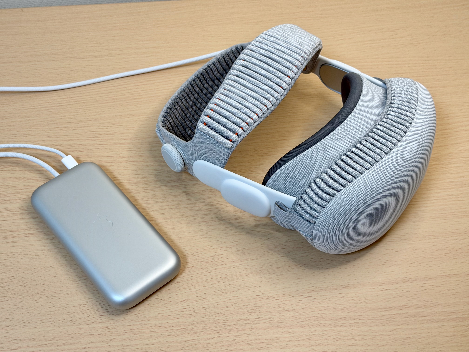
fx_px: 650
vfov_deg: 30.3
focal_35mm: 48
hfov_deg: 39.7
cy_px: 176
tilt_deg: -53.2
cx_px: 234
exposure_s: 1/114
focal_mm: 6.76
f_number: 1.78
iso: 100
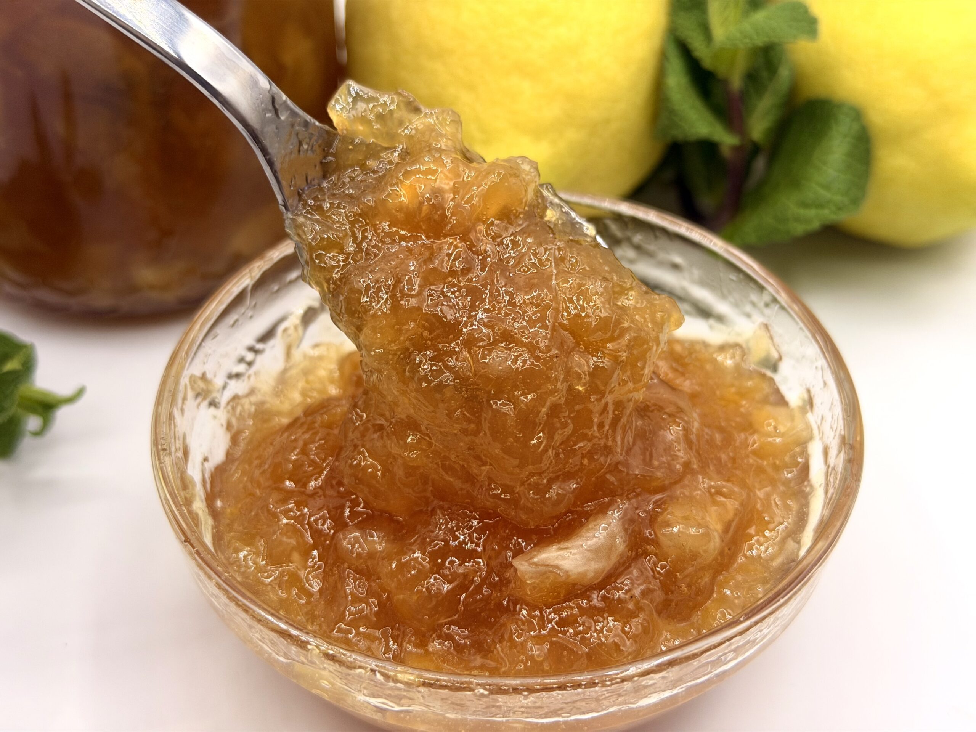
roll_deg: -1.7
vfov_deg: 30.3
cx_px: 488
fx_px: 1353
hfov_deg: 39.7
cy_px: 366
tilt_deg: -43.6
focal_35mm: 48
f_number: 1.78
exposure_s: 1/865
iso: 80
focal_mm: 6.76
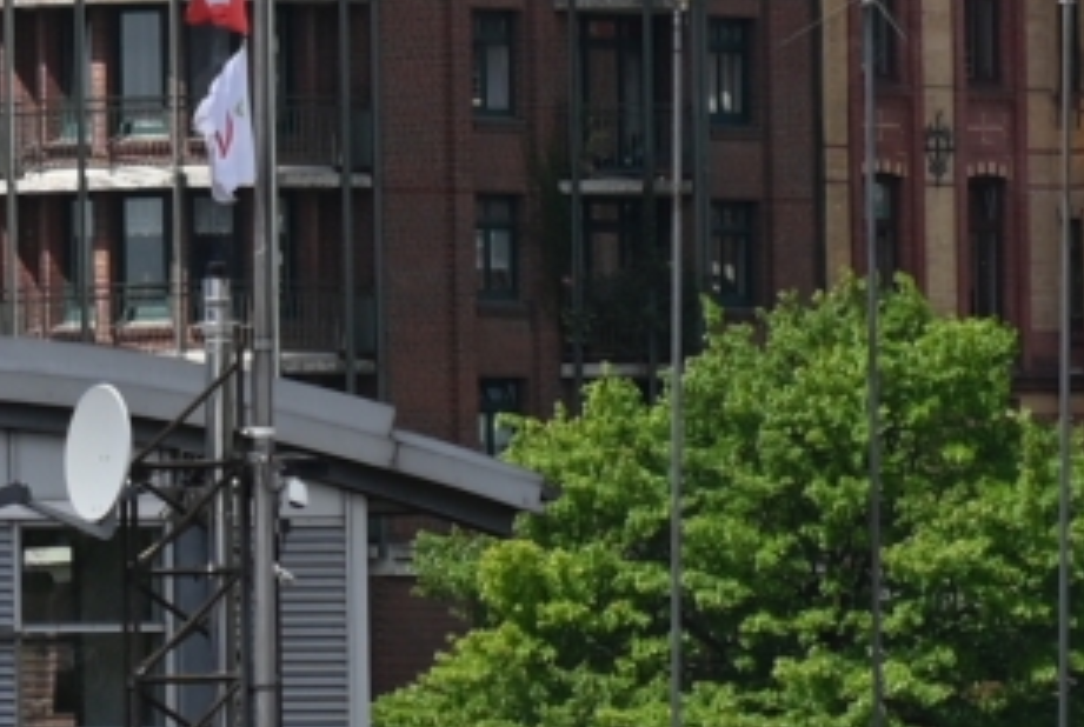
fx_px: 12068
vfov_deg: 3.4
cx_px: -614
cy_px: 1184
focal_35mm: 400
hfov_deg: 5.1
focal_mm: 120
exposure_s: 1/500
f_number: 5.6
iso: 100
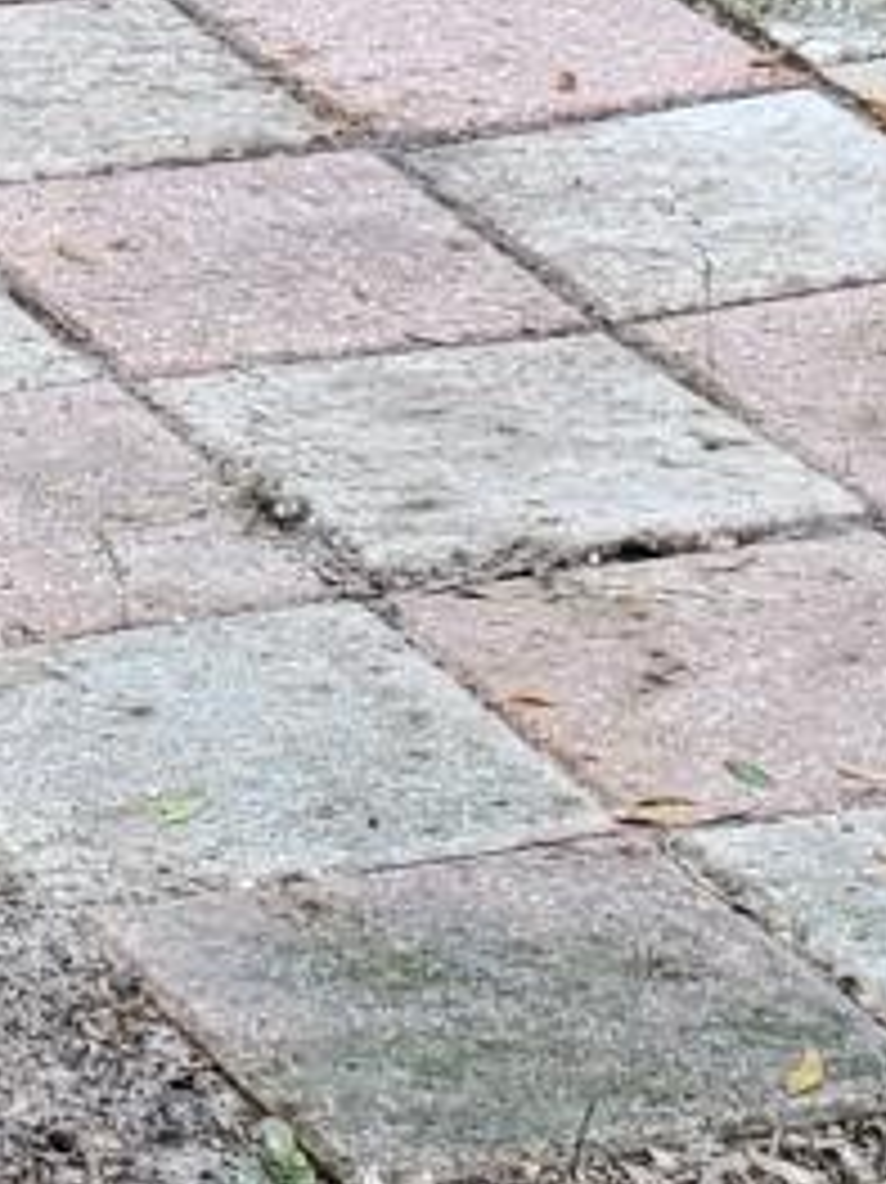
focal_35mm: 198
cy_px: -1940
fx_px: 6763
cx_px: -1043
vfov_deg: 8.8
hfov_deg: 7.2
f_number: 2.4
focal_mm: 4.3
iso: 50
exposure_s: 1/50
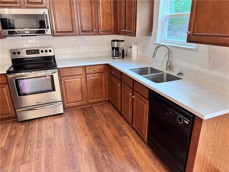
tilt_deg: -19.6
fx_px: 159
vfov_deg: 56.8
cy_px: 86
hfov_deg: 71.6
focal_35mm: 24
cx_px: 114
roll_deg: +0.6
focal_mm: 6.76
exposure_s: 1/60
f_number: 1.78
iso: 500
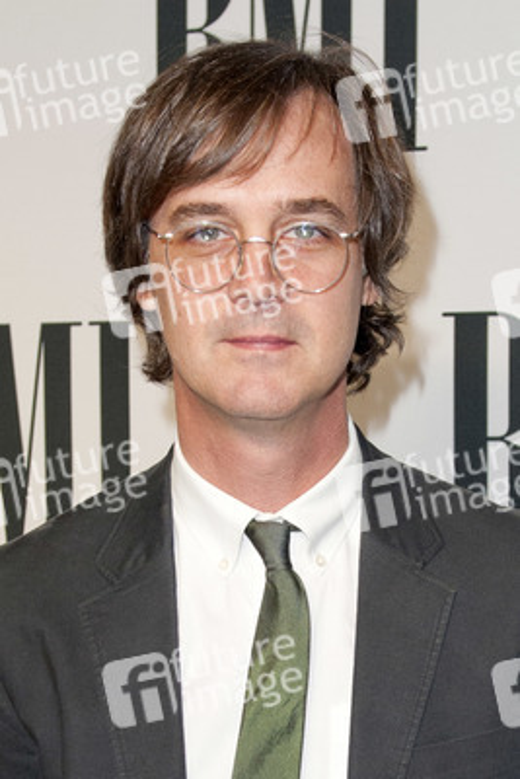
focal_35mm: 32
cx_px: 260
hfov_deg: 41.1
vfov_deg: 58.7
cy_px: 390
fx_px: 693
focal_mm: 32
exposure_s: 1/400
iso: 500
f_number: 4
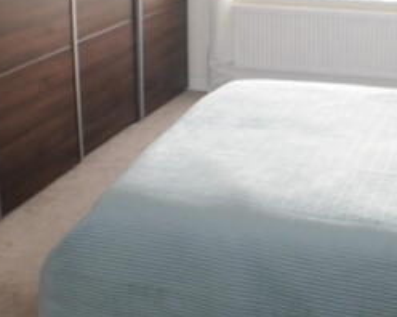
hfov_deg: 23.0
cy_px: 43
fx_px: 963
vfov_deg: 18.4
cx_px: 320
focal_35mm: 82
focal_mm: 22
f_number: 10
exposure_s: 1/6
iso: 400
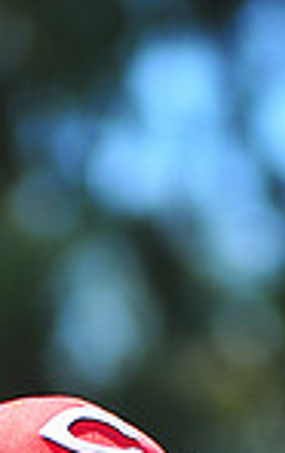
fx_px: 8876
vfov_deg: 2.9
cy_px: 869
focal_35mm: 717
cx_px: 55
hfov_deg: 1.8
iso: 200
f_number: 4.5
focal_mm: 180
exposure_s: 1/640
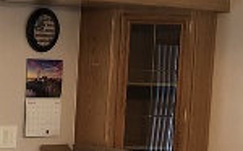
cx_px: -104
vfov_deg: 10.2
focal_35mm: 127
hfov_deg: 15.4
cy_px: 154
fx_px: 839
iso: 50
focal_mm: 3.99
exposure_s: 1/15
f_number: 1.8
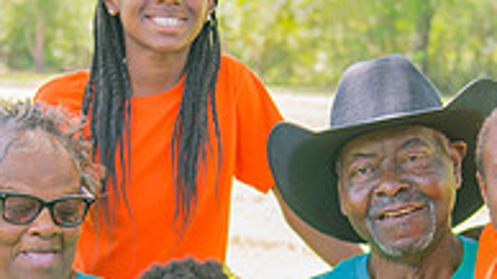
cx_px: 164
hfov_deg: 14.9
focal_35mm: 144
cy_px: 366
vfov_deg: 8.3
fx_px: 1897
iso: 250
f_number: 4
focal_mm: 46
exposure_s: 1/125
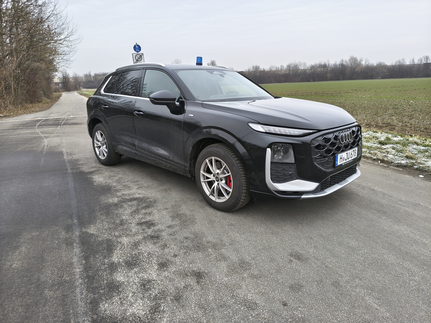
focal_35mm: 24
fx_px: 299
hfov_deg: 71.6
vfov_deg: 56.8
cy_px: 162
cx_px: 216
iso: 100
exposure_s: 1/143
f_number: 1.8
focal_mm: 5.56
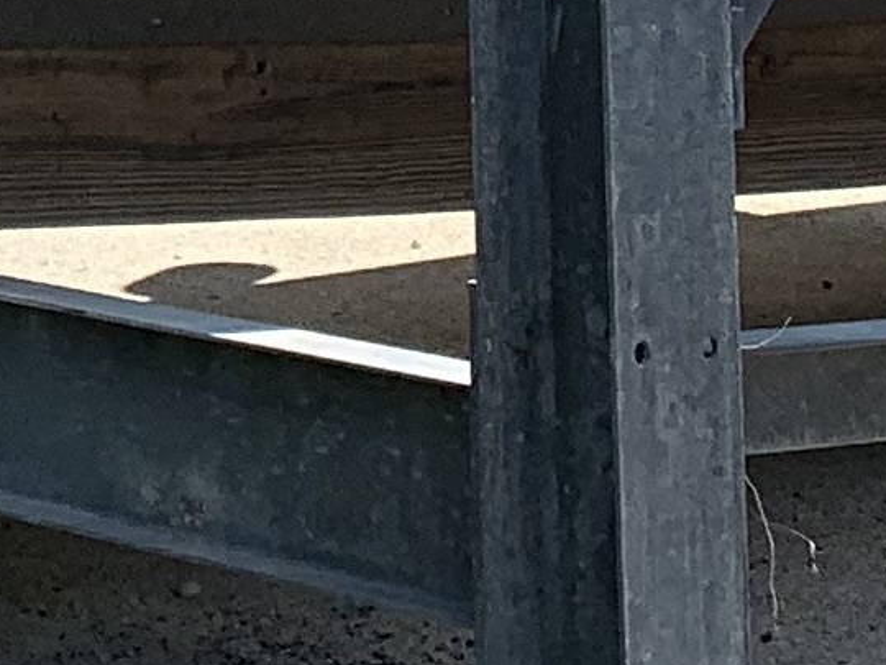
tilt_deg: +8.8
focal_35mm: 194
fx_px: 4965
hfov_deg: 9.8
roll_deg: +1.4
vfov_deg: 6.6
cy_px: -1640
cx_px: -563
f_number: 1.8
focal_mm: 4.25
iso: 25
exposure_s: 1/1916
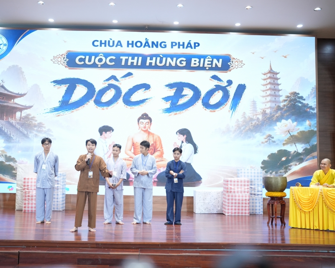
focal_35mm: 40
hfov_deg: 45.7
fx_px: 397
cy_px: 135
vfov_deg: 37.3
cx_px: 148
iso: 2500
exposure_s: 1/200
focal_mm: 35
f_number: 2
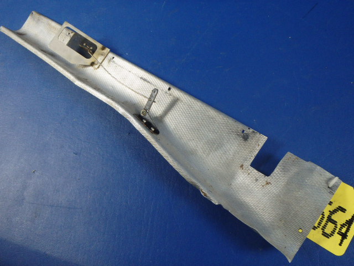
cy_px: 133
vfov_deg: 49.7
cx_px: 177
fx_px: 286
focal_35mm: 28
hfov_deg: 63.4
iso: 500
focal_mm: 5
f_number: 3.9
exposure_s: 1/30
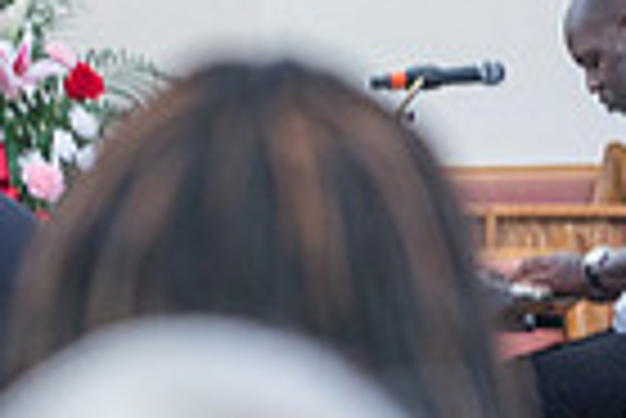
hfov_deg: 4.1
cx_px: -68
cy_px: 13
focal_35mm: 502
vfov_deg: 2.7
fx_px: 8738
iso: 500
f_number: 4
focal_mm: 120
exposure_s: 1/30
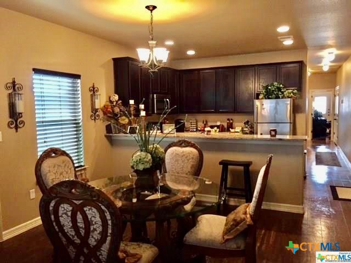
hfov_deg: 61.7
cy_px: 132
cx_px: 176
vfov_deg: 48.2
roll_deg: +1.9
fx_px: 294
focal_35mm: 29
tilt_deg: -5.9
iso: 250
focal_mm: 4.15
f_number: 2.2
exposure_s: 1/30
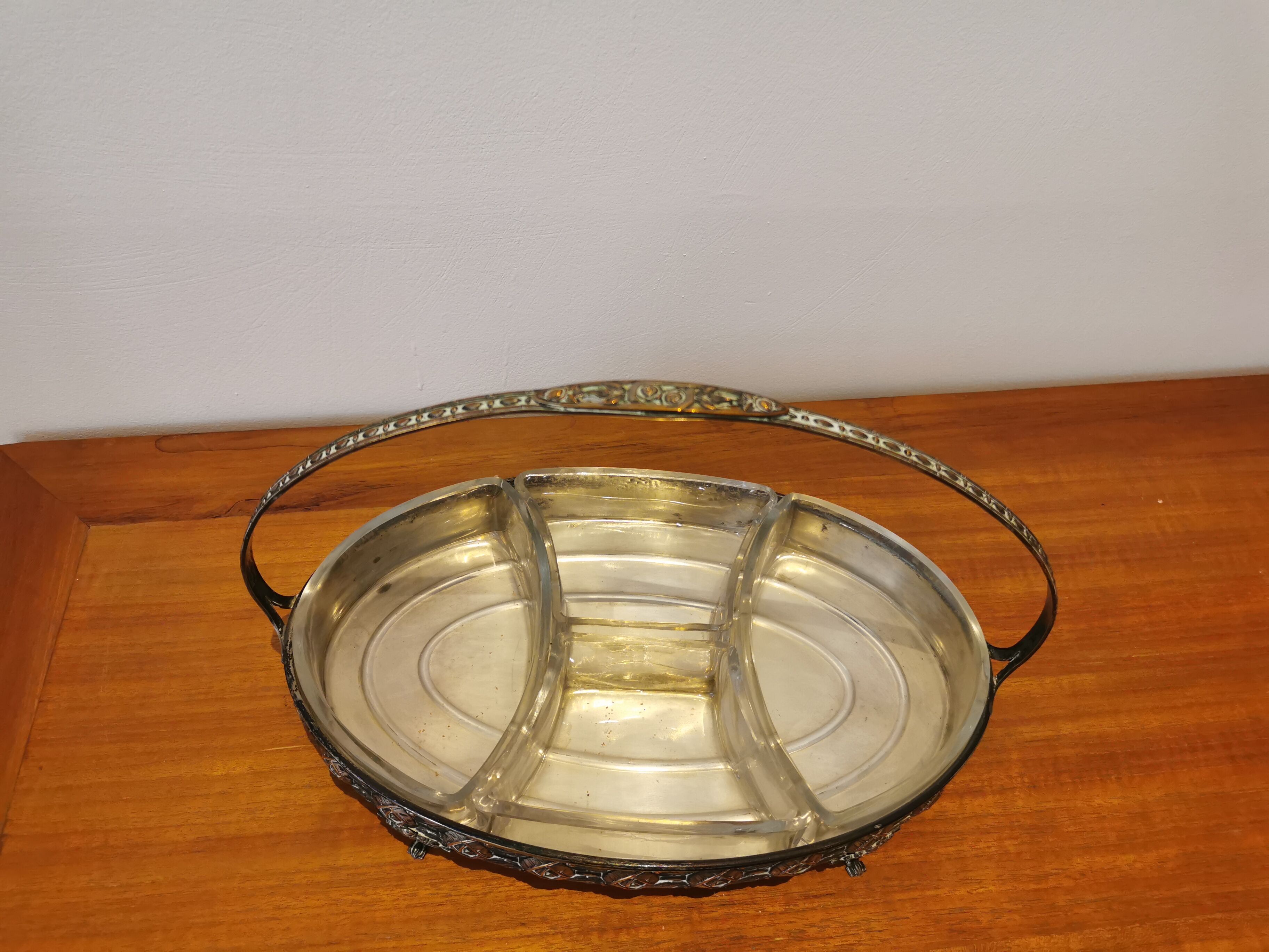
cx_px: 634
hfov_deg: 65.3
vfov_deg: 51.4
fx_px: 990
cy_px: 476
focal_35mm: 27
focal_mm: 5.58
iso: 200
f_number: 1.8
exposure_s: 1/50
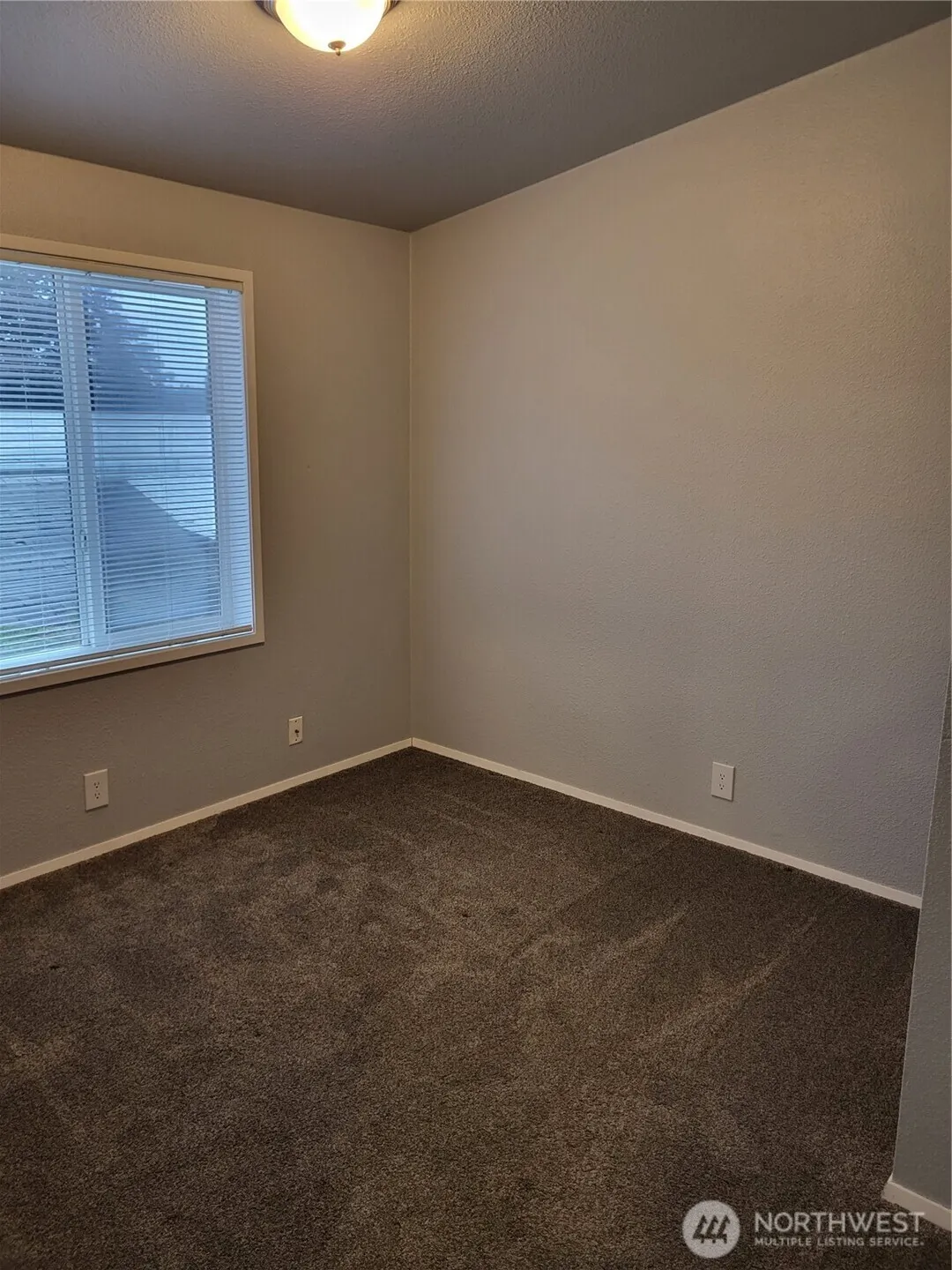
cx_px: 476
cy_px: 635
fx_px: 953
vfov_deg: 67.3
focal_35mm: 26
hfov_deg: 53.1
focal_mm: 5.4
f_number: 1.8
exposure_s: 1/40
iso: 250
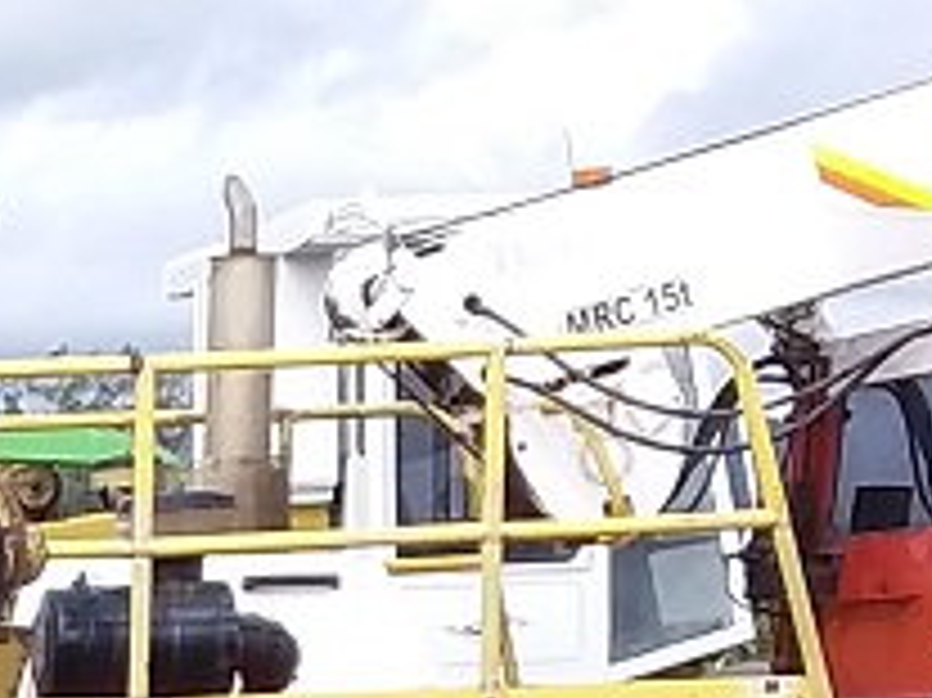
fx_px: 4763
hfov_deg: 10.5
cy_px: 1391
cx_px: -747
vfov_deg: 8.0
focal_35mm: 177
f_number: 1.9
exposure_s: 1/888
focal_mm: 2.91
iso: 40
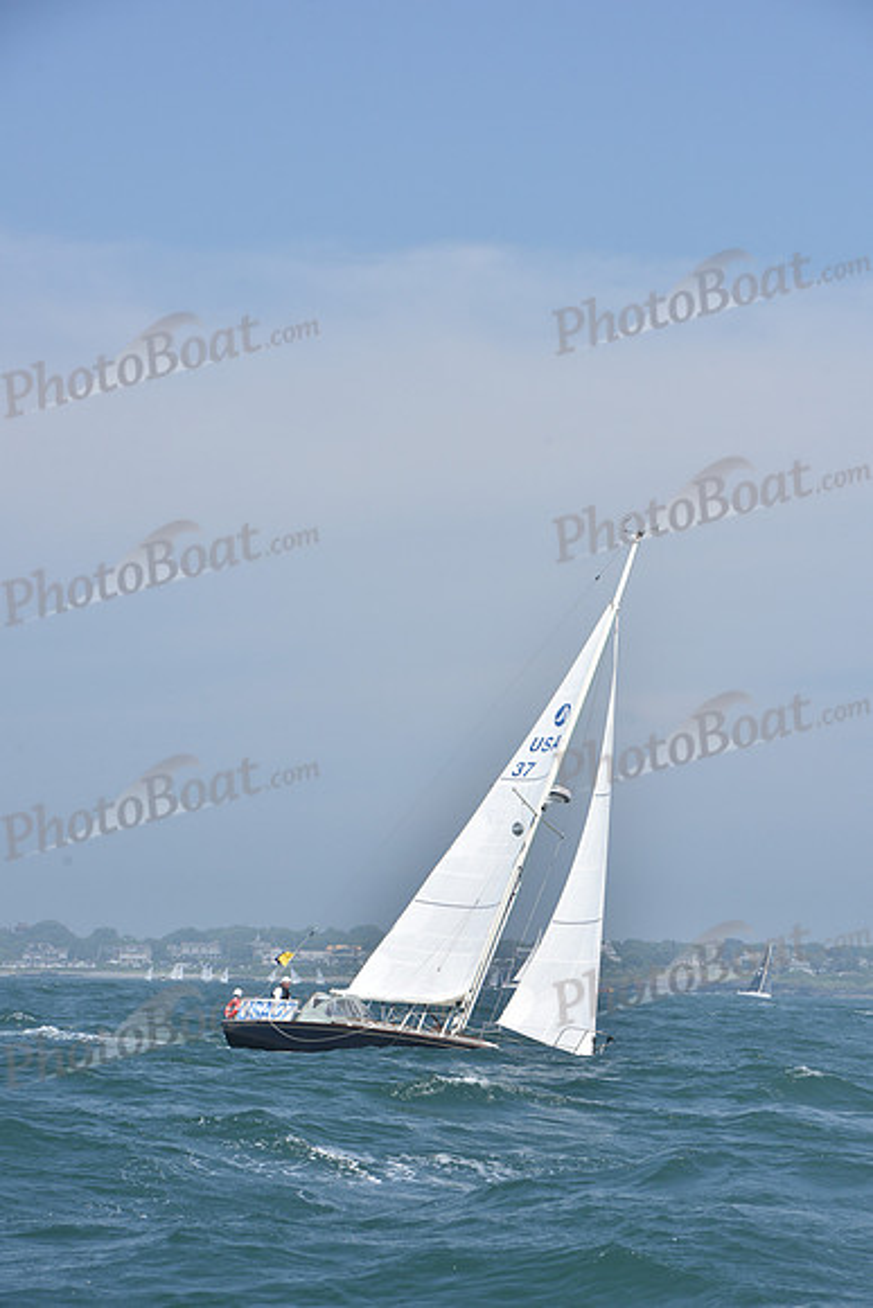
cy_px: 654
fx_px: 4071
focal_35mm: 112
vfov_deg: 18.3
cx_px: 436
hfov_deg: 12.2
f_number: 10
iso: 320
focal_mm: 112
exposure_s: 1/1000
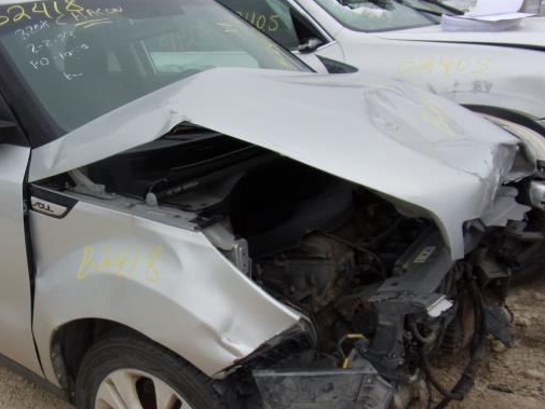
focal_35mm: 38
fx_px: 598
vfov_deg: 37.7
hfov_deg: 47.8
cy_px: 223
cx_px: 162
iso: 80
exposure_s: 1/640
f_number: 3.3
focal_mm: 4.3
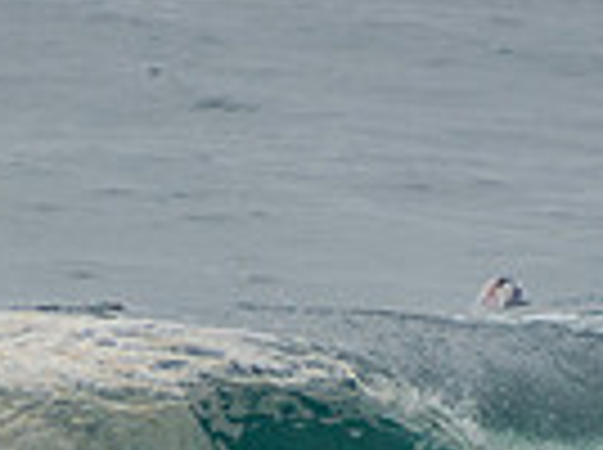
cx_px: 198
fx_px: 43471
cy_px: 763
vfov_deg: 0.6
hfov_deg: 0.8
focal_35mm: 2500
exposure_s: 1/1250
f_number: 5.6
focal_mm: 400
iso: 320
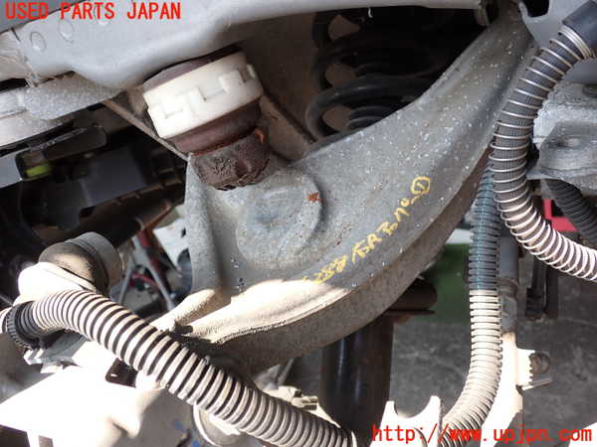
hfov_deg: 60.0
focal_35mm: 30
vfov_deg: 46.8
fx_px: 517
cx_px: 298
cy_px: 224
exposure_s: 1/125
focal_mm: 5.4
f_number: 3.2
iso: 100
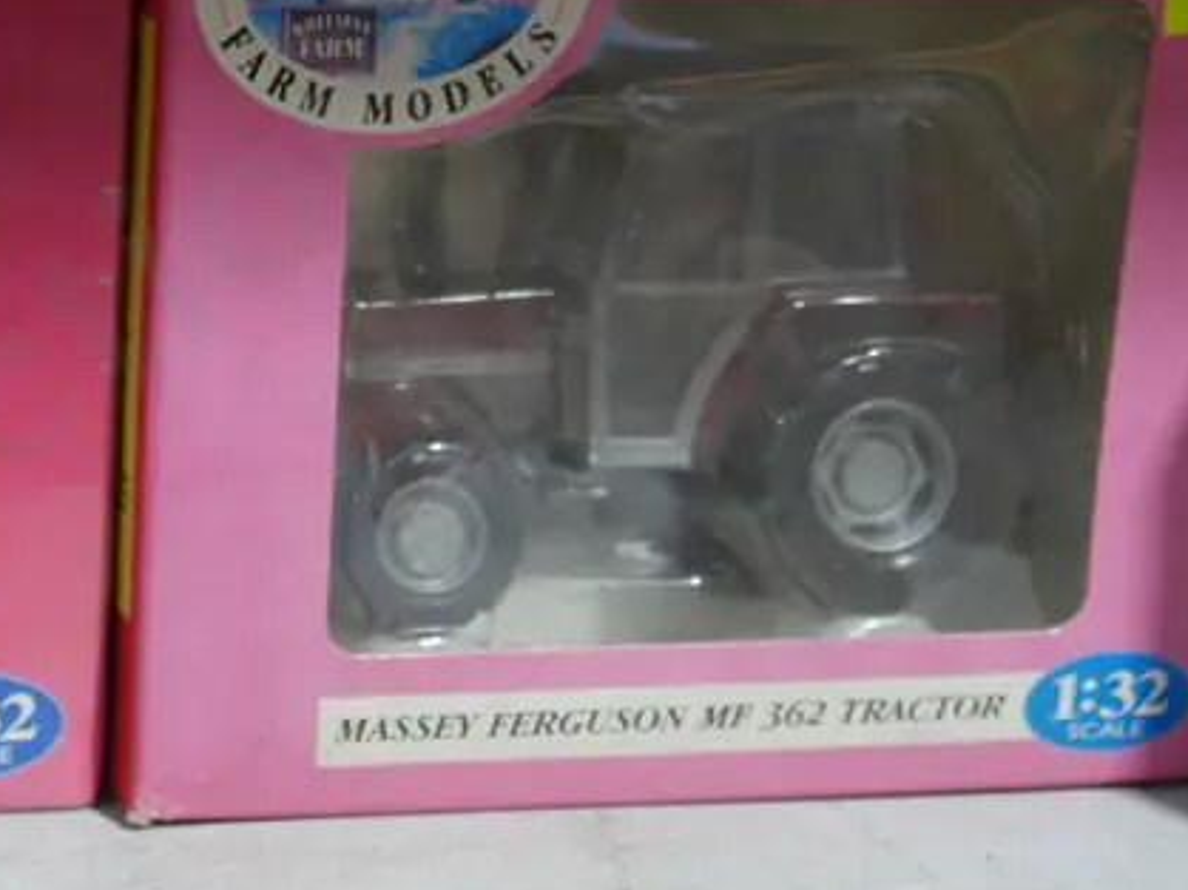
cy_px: 469
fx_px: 3361
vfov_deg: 15.1
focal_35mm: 98
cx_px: -82
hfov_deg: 19.3
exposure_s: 1/60
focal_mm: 20
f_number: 4.5
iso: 640
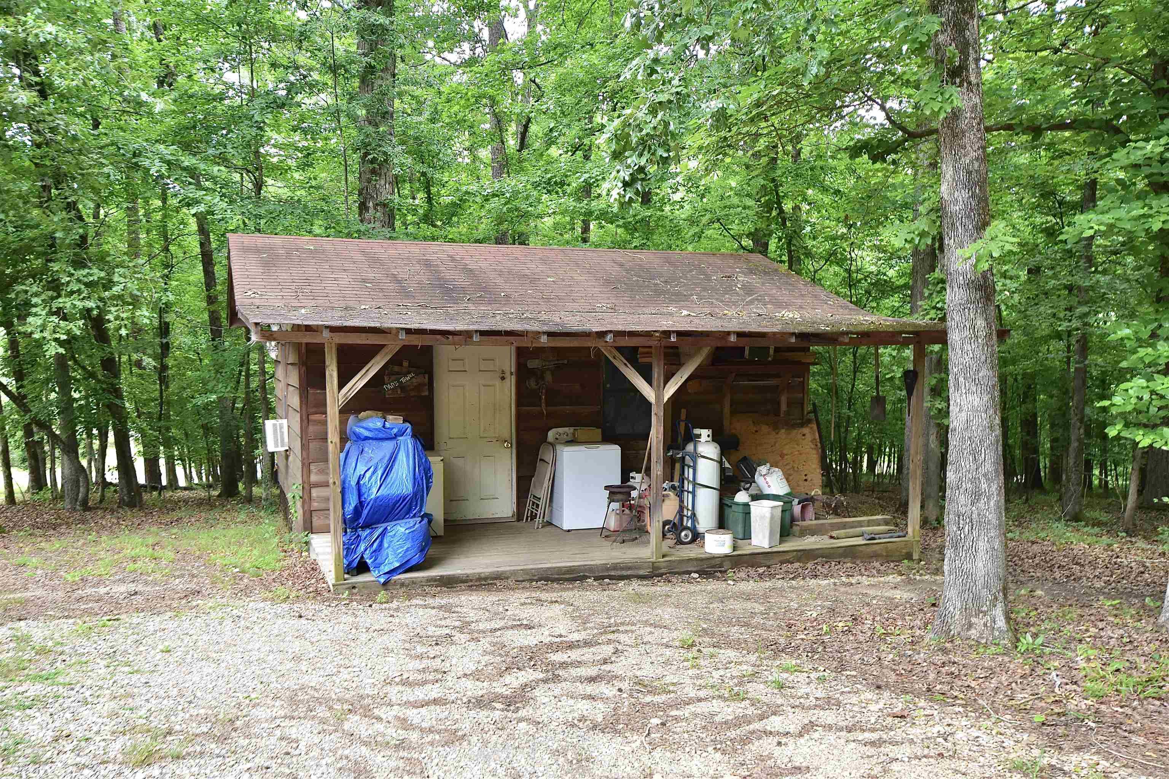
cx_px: 584
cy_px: 390
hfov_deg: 57.2
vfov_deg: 40.0
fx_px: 1071
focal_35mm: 33
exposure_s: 1/60
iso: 720
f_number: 8
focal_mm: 22
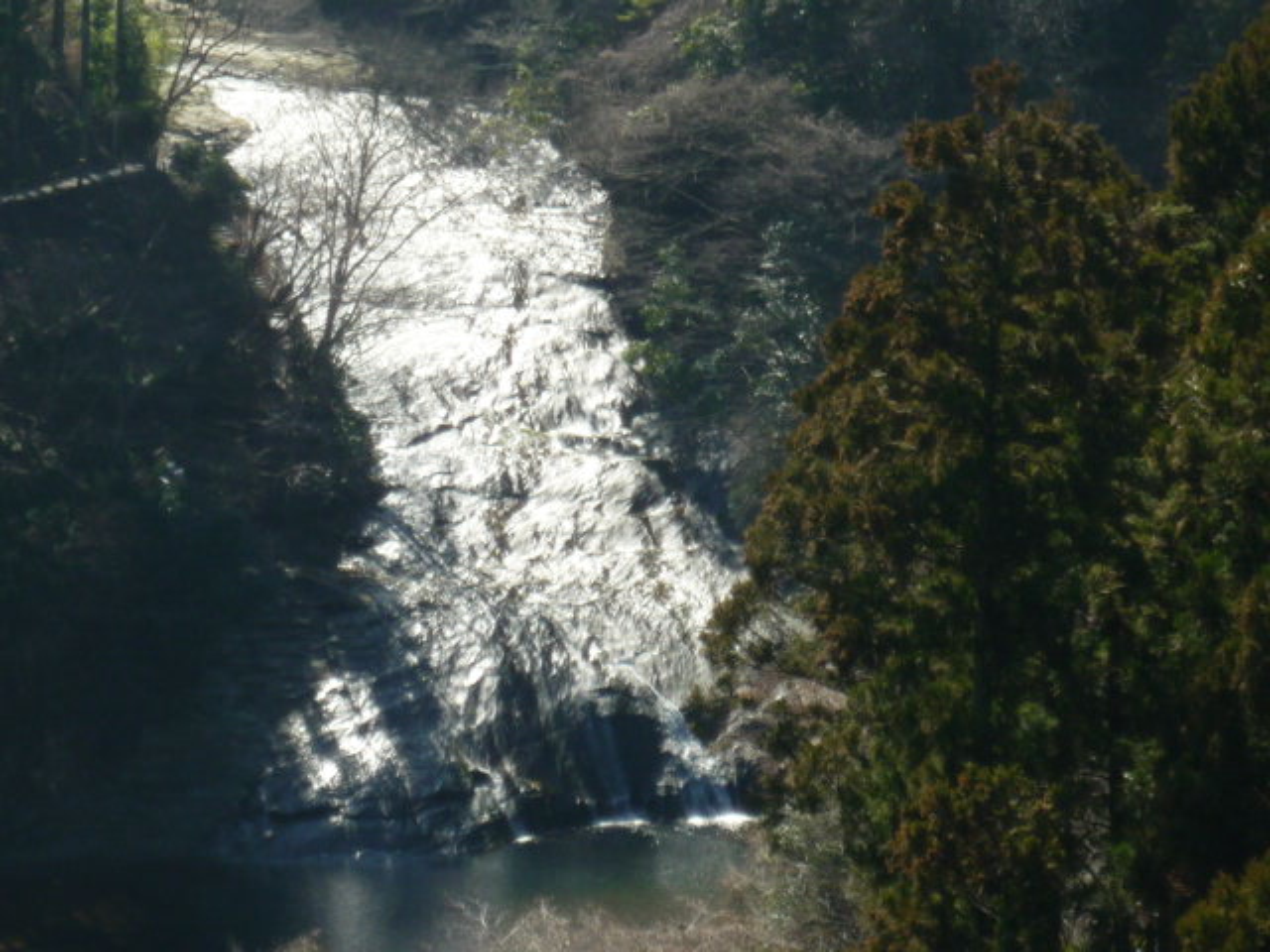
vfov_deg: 8.5
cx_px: 635
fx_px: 6420
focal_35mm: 175
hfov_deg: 11.3
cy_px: 476
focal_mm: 17.3
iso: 100
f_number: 5.6
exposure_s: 1/250
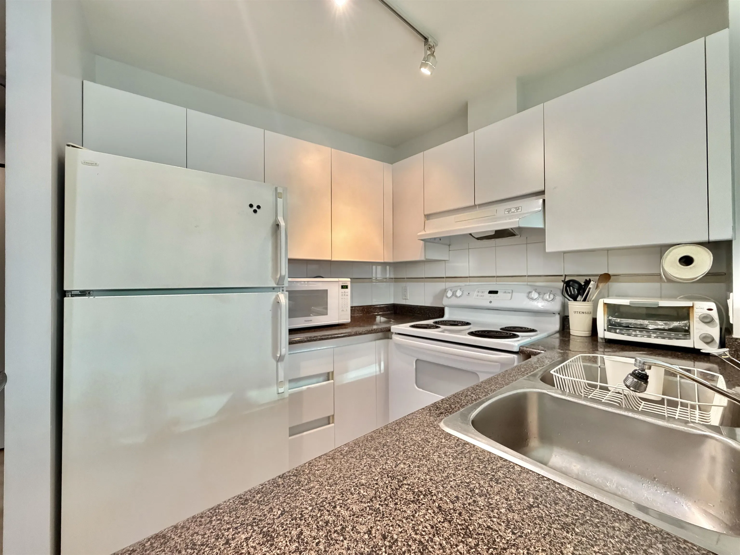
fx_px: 299
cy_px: 278
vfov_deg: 85.7
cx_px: 370
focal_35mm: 14
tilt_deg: +0.2
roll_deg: +0.8
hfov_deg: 102.1
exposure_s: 1/60
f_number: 2.2
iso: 800
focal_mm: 2.22
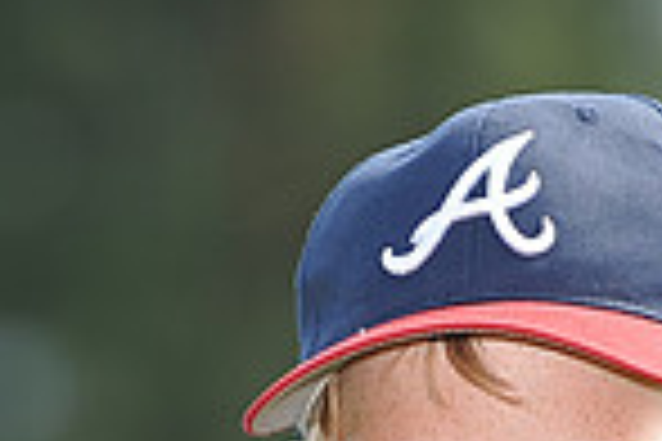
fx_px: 14544
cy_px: 724
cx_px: 437
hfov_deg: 2.6
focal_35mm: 791
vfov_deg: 1.7
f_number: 4.5
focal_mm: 200
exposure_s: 1/400
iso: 200
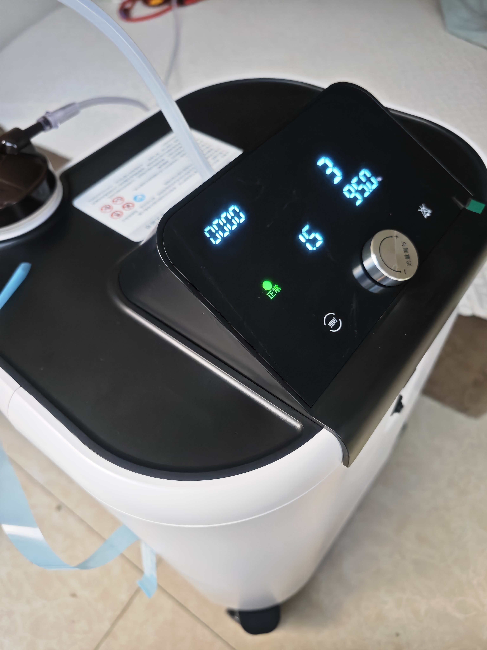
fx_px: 431
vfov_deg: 73.9
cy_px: 325
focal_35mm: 23
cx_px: 244
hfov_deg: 58.9
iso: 6400
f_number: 1.9
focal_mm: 8.7
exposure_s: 1/750
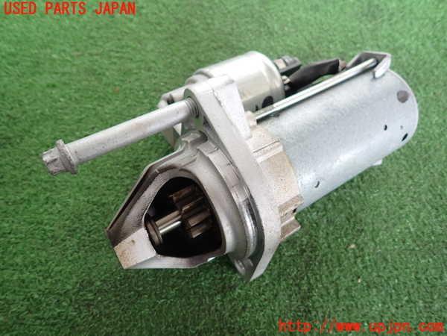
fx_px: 323
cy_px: 168
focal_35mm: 25
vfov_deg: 54.9
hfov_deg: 69.4
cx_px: 224
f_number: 2
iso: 200
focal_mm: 4.5
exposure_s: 1/40
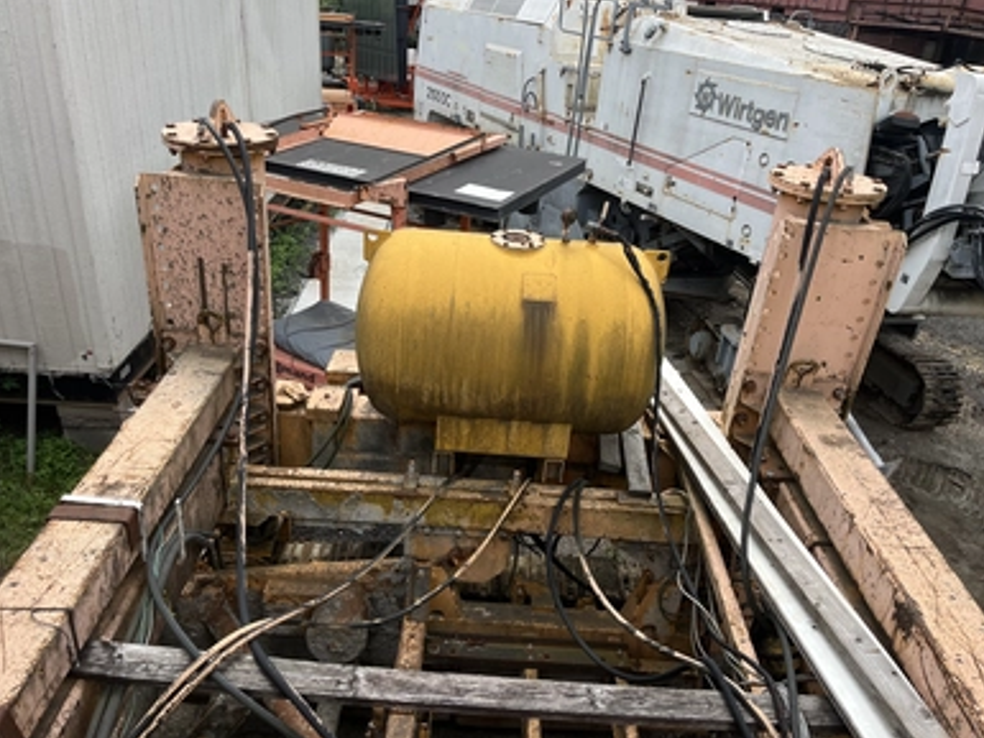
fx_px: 768
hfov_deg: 65.3
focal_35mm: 27
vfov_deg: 51.4
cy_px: 358
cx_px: 480
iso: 50
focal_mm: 5.1
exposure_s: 1/2024
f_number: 1.6
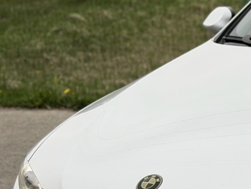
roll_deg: -0.3
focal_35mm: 150
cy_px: 153
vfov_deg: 9.9
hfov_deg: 12.5
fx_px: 1088
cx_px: 368
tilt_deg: -14.1
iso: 64
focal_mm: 6.76
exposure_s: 1/747
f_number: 1.78
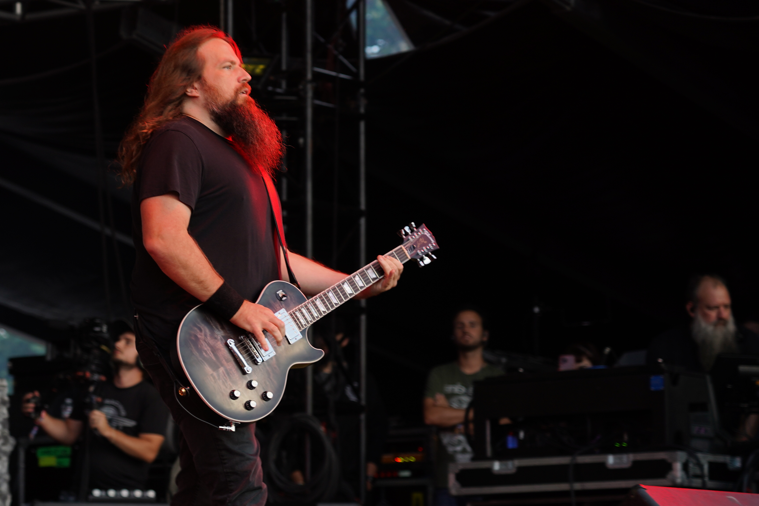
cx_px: 109
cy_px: 296
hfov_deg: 13.6
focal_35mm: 150
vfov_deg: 9.1
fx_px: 3162
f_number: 4
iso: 160
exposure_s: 1/100
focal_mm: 86
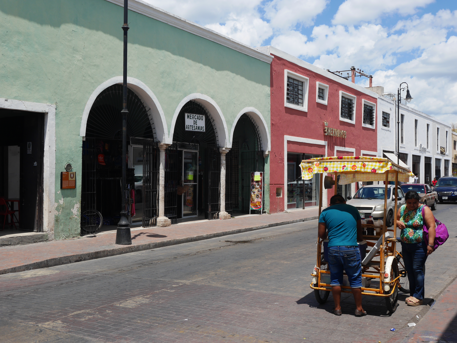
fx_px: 555
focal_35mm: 42
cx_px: 228
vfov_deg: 34.4
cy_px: 172
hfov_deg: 44.8
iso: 200
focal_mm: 21
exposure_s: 1/500
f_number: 10
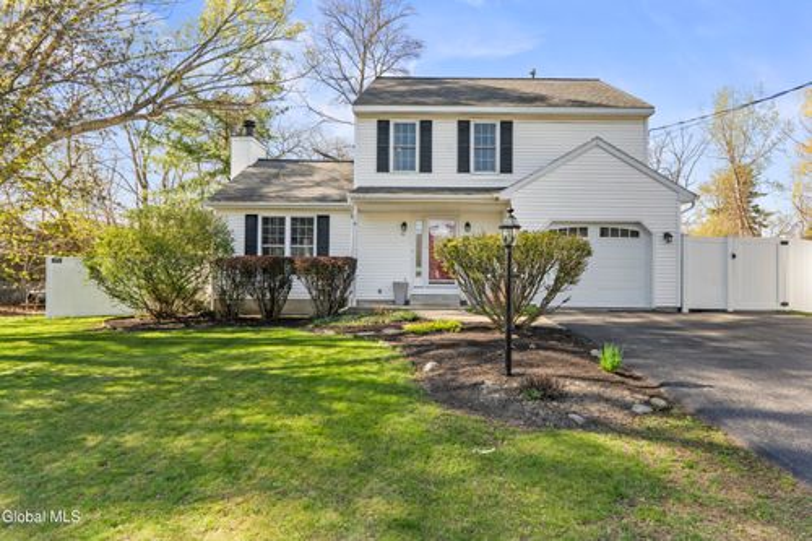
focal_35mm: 20
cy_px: 270
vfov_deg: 61.9
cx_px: 406
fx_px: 451
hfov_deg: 84.0
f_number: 10
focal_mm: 20
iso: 400
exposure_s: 1/40
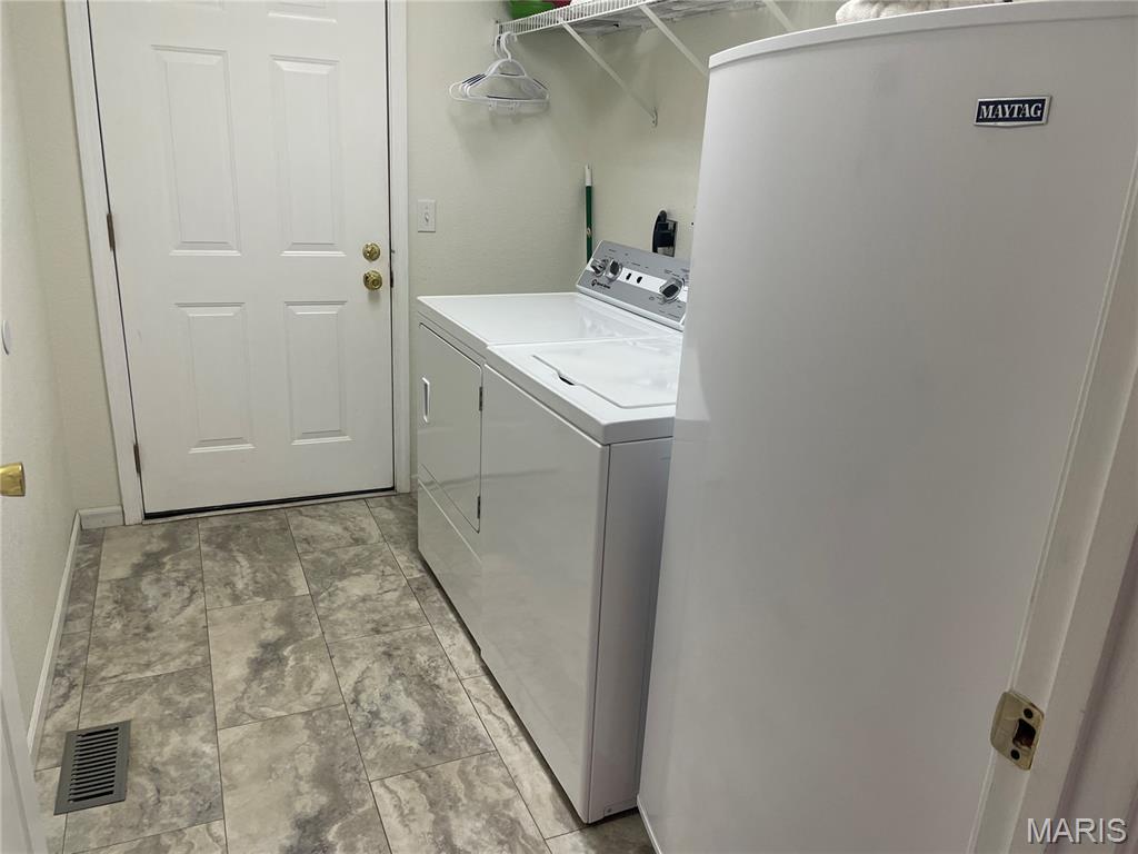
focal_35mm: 26
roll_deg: -2.3
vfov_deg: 53.1
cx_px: 569
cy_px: 427
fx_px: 855
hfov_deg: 67.3
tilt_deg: -18.2
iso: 80
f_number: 1.6
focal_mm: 4.2
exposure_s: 1/120
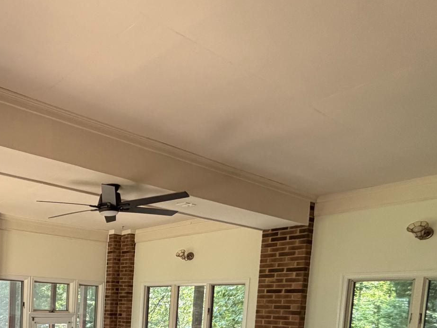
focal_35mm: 31
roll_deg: -2.0
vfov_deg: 39.5
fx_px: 391
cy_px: 336
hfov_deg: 48.2
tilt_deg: -4.0
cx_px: 0
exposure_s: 1/121
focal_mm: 2.22
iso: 250
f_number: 2.2
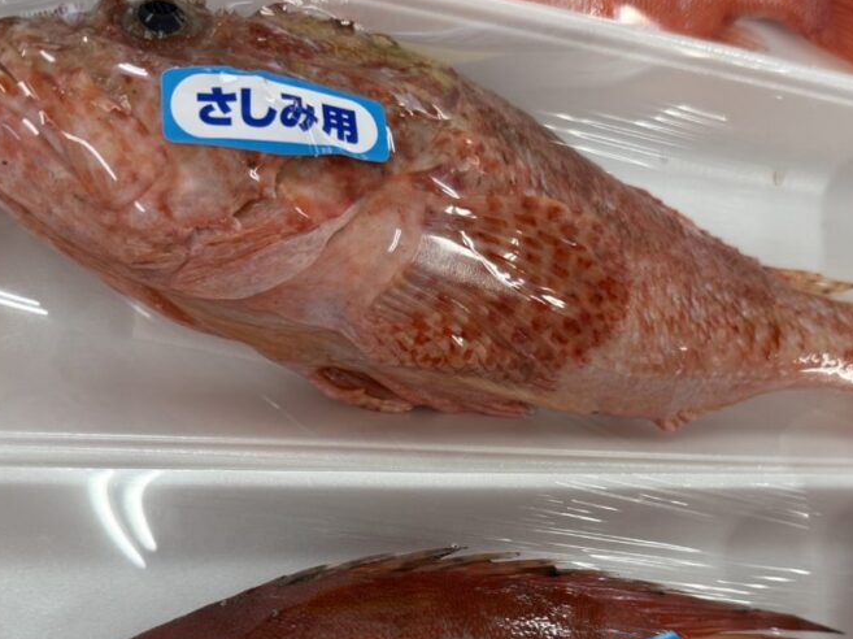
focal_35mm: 39
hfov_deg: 47.5
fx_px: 961
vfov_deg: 35.9
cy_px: 483
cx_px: 533
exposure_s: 1/120
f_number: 1.78
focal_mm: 6.76
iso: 100
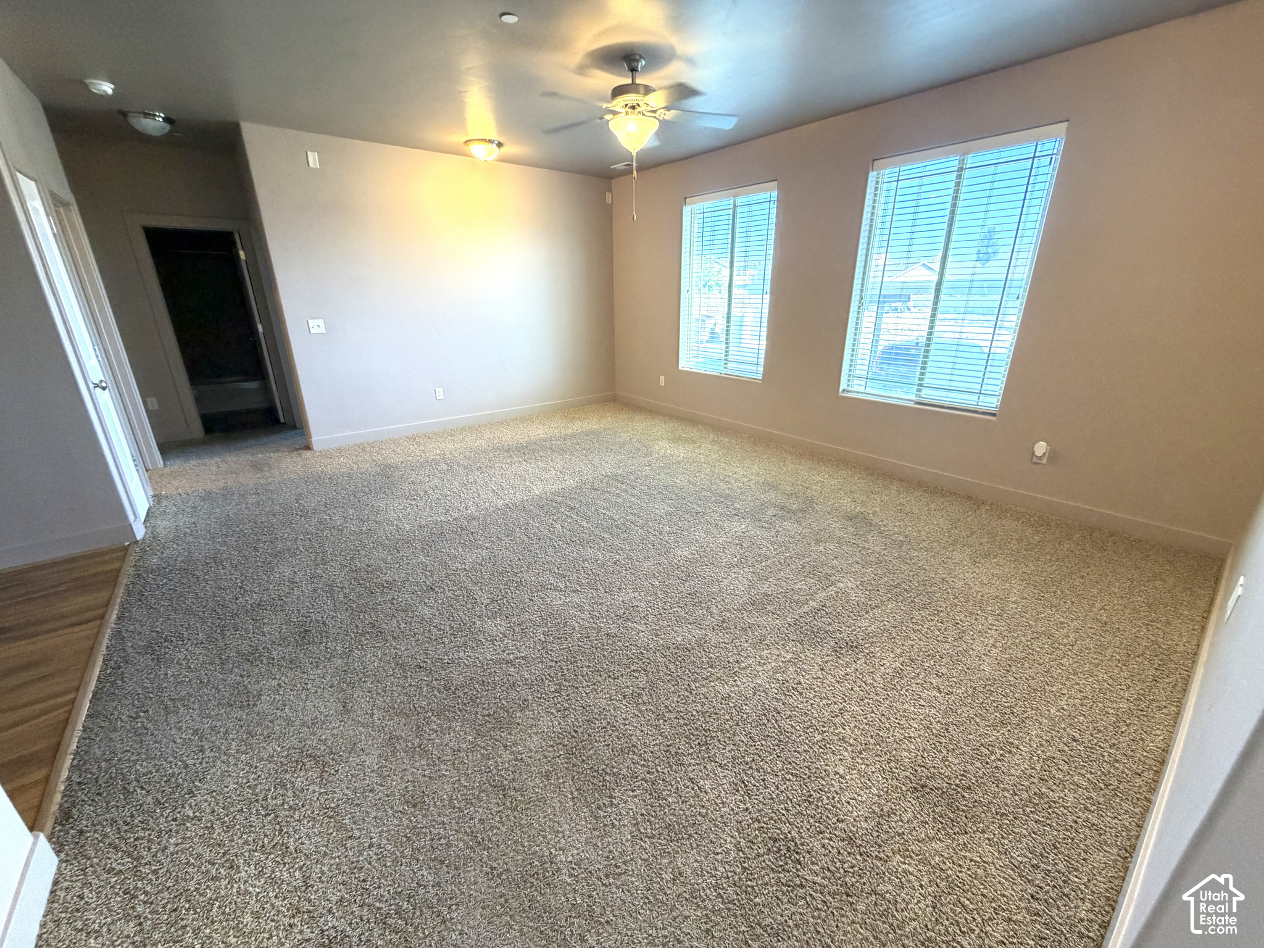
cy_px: 474
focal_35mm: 14
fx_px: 511
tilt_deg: -18.4
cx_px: 632
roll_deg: +0.6
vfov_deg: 85.7
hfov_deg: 102.1
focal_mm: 2.22
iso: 200
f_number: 2.2
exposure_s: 1/60
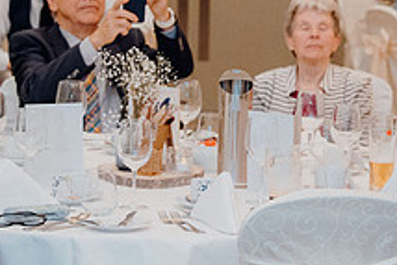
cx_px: 514
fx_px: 2097
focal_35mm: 190
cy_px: 25
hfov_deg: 10.6
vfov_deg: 7.2
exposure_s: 1/160
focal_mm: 70
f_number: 3.5
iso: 3200
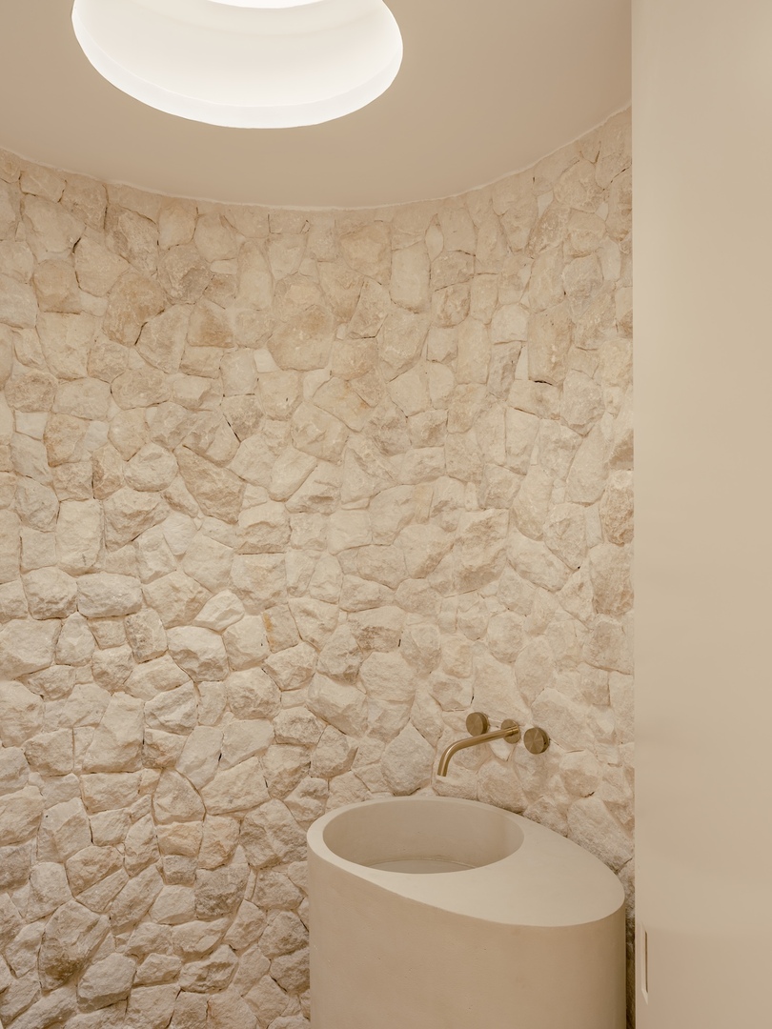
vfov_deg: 63.4
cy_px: 514
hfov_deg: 49.7
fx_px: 833
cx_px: 386
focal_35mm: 28
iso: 200
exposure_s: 1/8
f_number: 9
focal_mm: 35
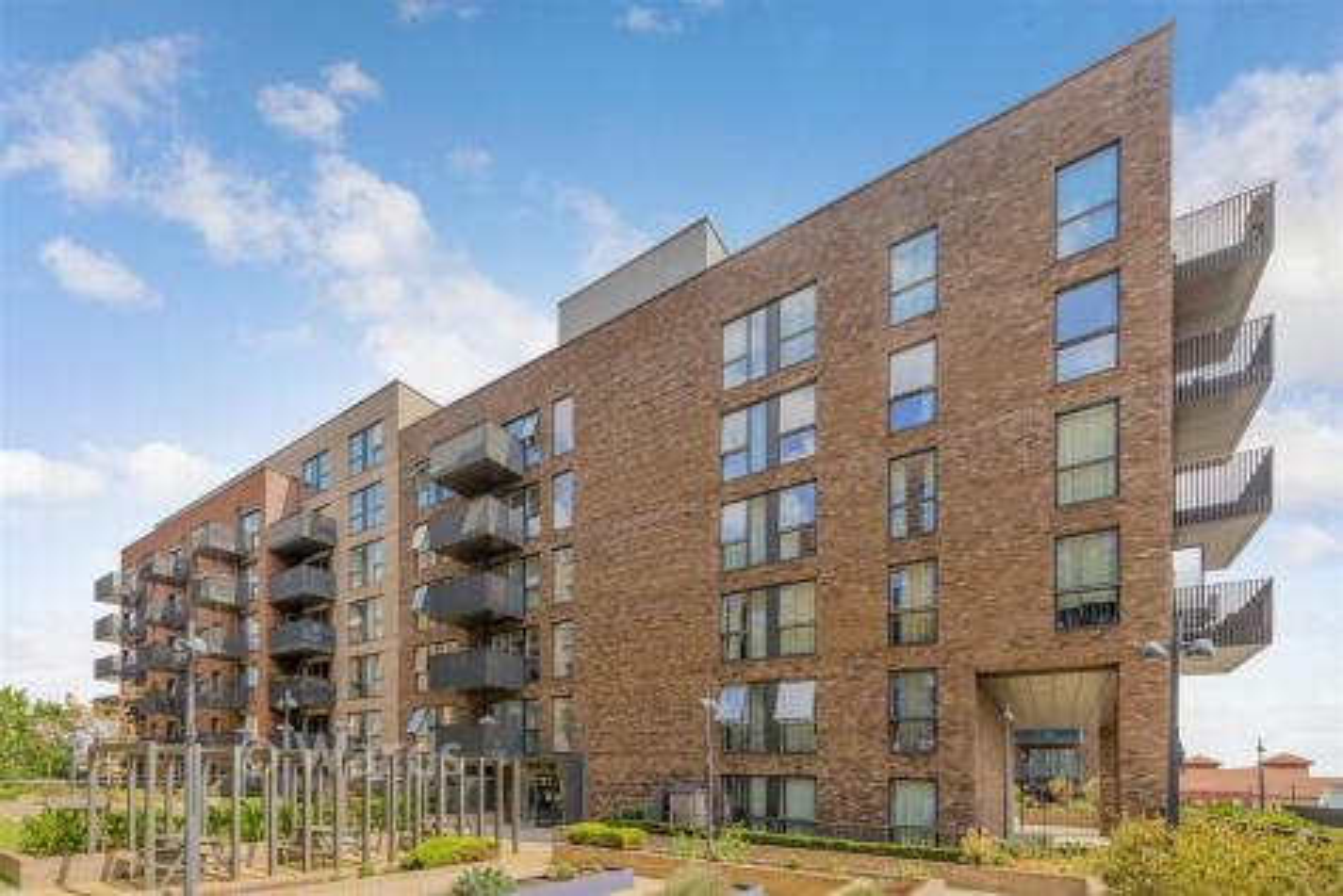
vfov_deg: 81.2
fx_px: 522
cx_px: 672
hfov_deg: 104.2
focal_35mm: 14
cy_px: 448
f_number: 8
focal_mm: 14
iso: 100
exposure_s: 1/200
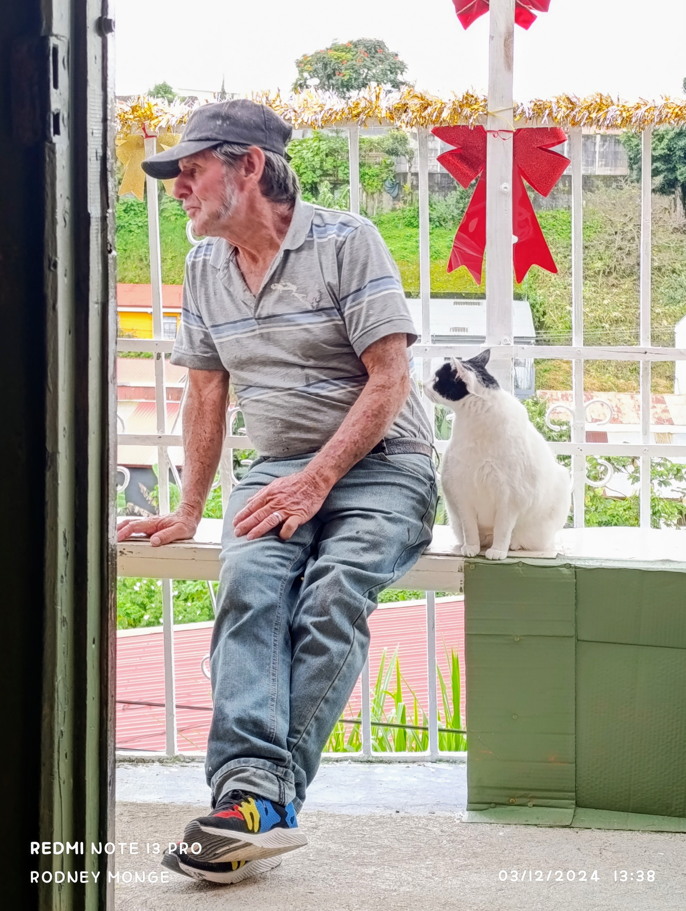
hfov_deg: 59.0
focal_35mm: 23
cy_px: 456
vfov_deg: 73.8
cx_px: 343
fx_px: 606
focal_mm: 6.14
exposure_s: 1/100
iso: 125
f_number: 1.6
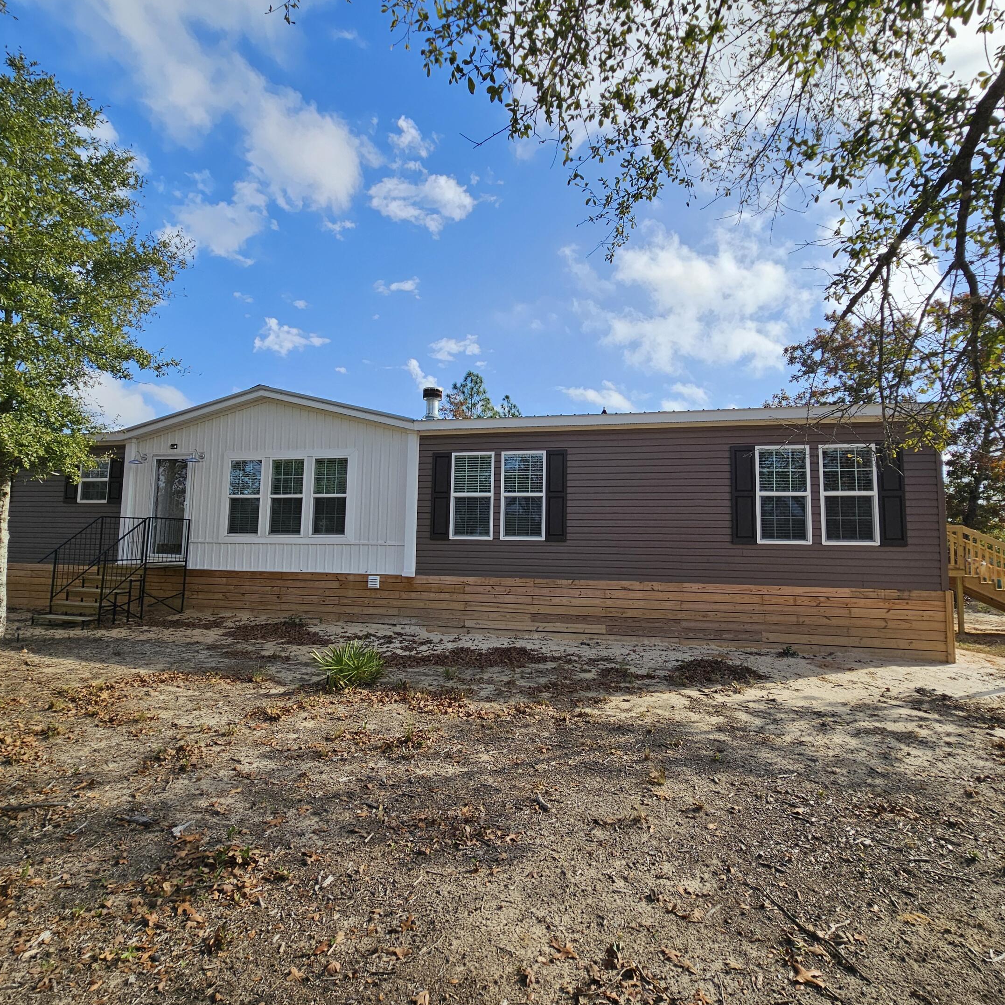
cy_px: 500
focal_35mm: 16
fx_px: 526
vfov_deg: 87.4
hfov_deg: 87.4
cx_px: 509
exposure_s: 1/1884
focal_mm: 2.2
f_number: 2.2
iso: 50
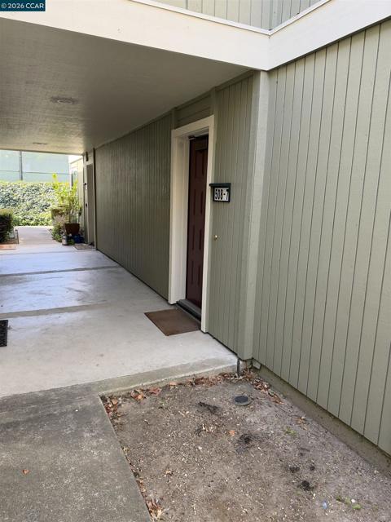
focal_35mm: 24
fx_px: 361
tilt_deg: -8.1
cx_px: 196
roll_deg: -1.7
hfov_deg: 56.8
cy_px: 261
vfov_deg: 71.6
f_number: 1.8
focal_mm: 6.93
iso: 64
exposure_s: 1/157
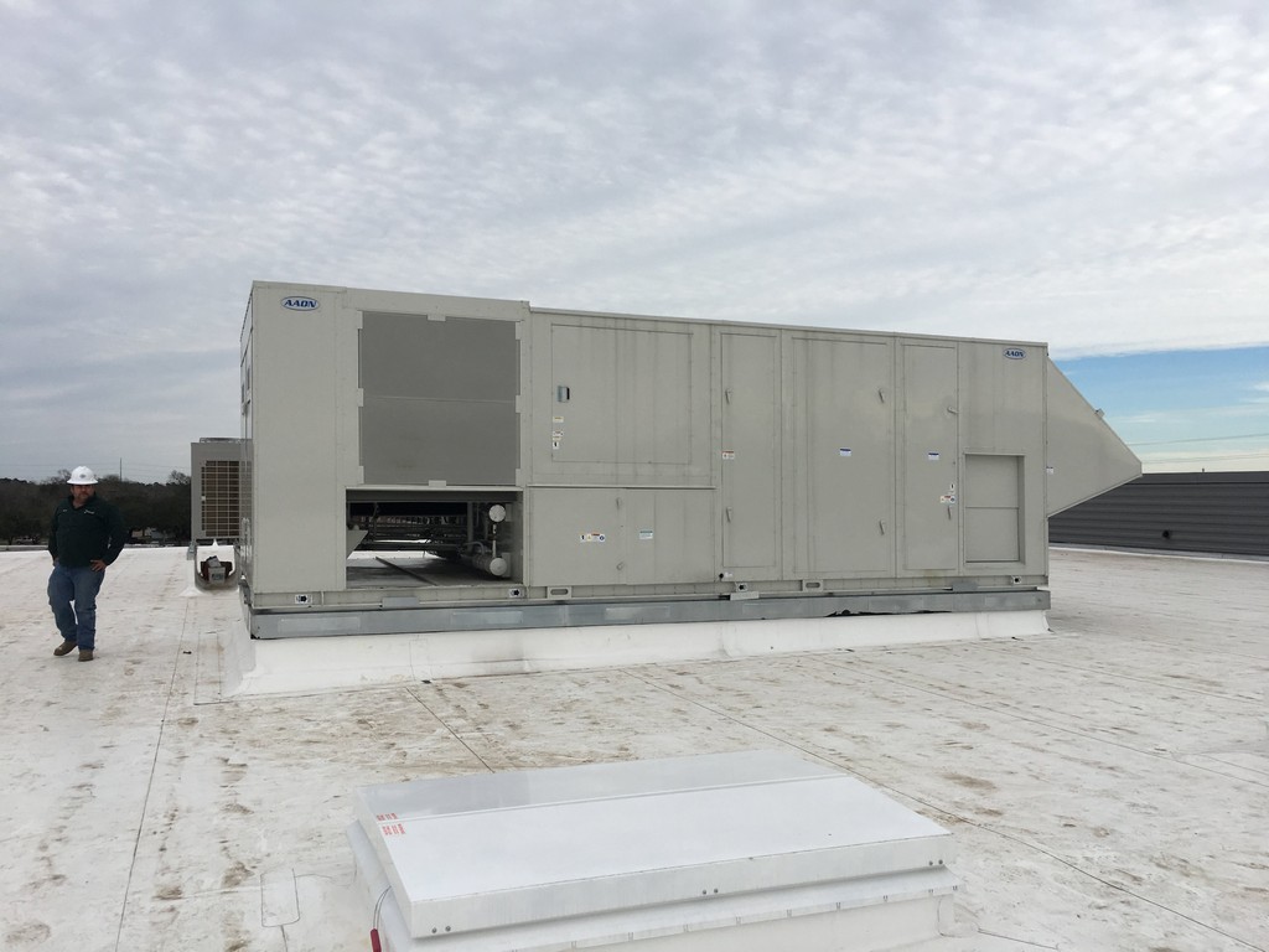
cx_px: 634
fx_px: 1063
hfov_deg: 61.7
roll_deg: +1.9
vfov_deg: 48.2
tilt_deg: +5.4
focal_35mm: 29
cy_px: 476
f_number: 2.2
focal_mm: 4.15
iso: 25
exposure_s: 1/1748
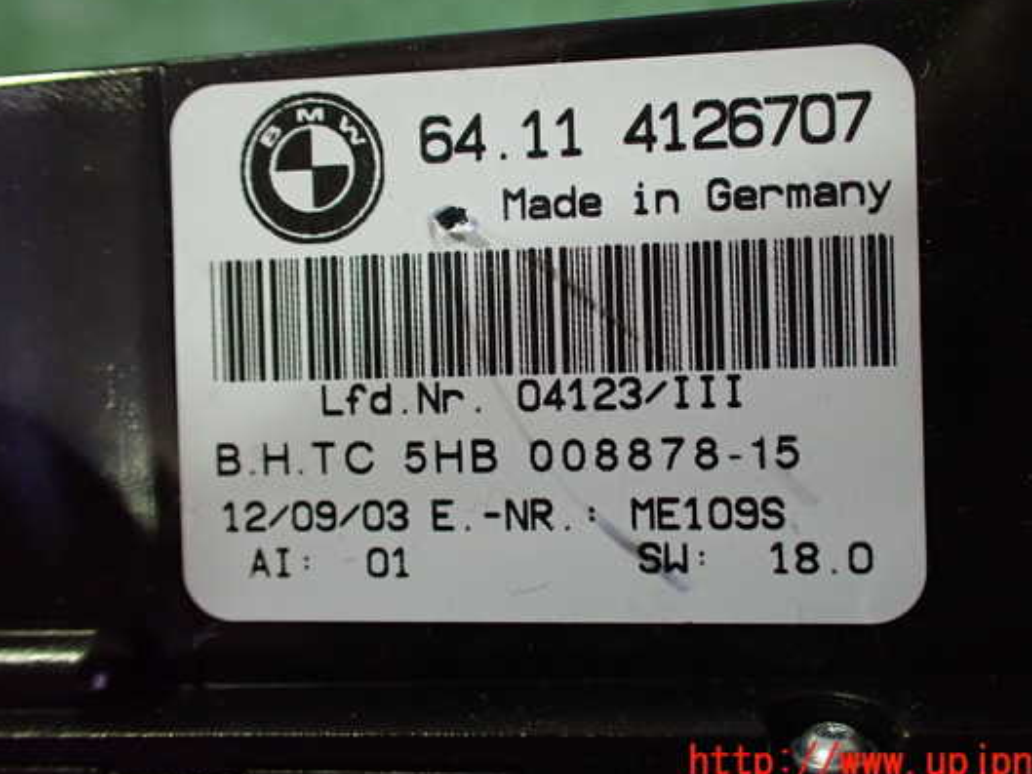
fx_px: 1014
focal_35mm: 34
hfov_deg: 53.9
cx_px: 544
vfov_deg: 41.8
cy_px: 349
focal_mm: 5.4
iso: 800
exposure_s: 1/50
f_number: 2.3
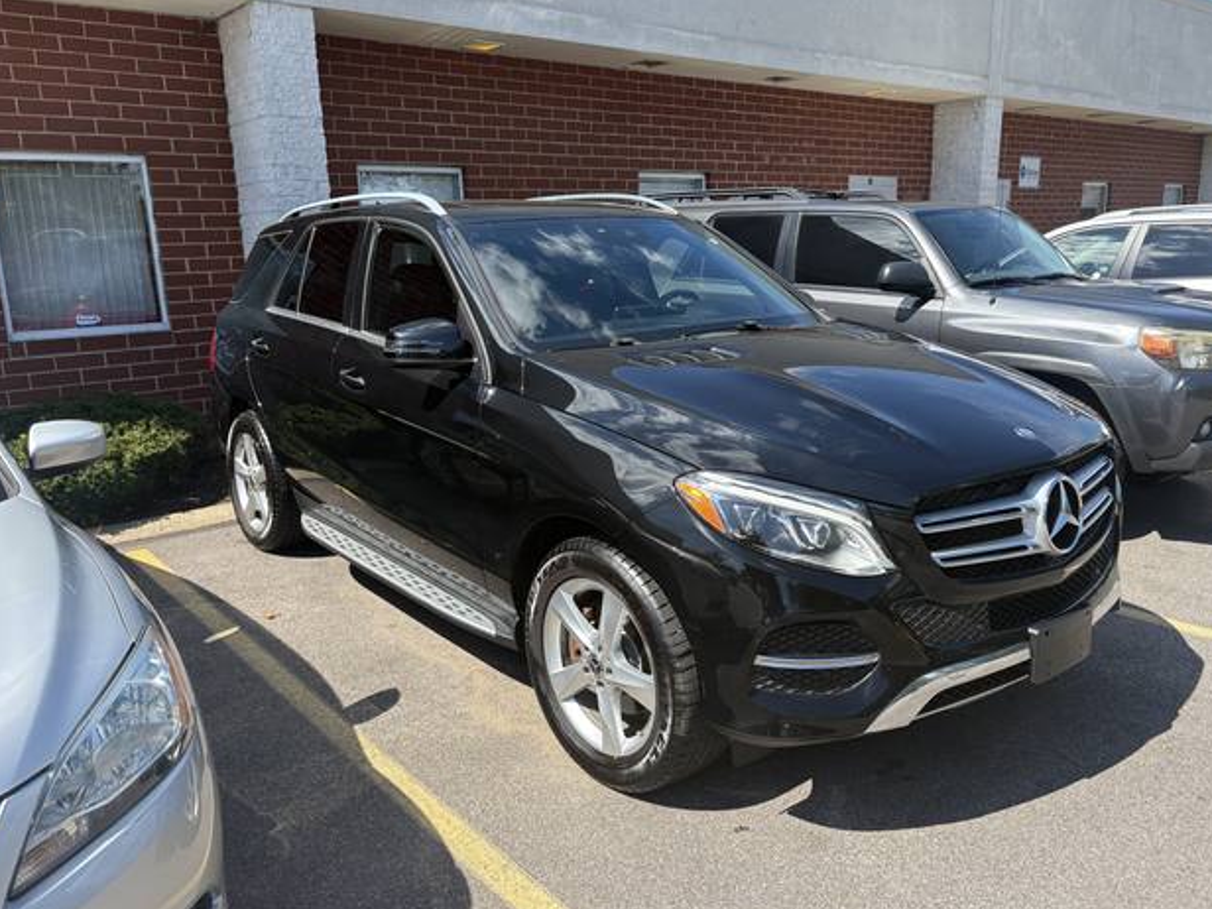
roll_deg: +3.2
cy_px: 453
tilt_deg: -12.0
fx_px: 945
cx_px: 610
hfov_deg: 65.3
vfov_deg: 51.4
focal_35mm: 27
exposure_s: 1/1953
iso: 64
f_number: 1.6
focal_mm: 5.96
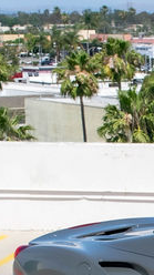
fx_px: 1230
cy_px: 290
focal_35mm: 169
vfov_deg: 12.6
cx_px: 296
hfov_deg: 6.9
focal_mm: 26
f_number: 8
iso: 400
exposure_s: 1/2000
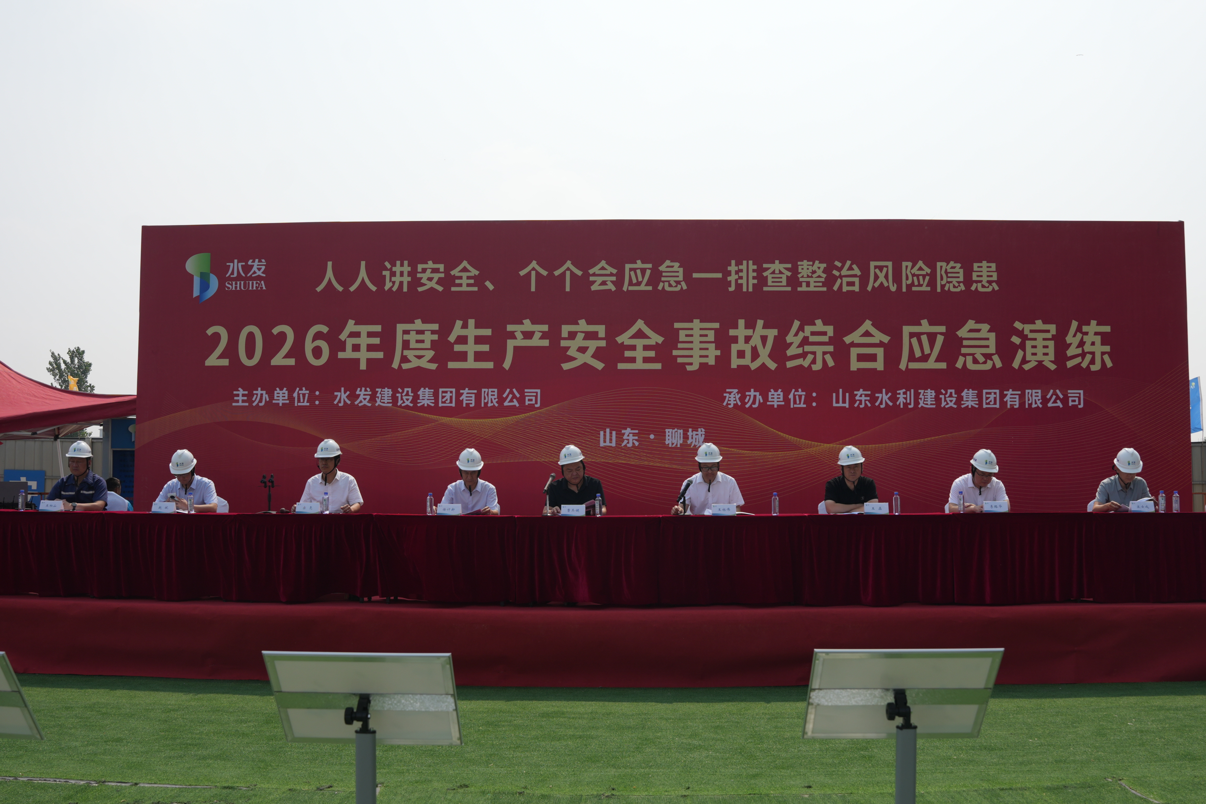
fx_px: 1206
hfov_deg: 53.1
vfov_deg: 36.9
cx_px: 603
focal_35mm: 36
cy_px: 402
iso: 100
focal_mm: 24
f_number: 5
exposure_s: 1/1000
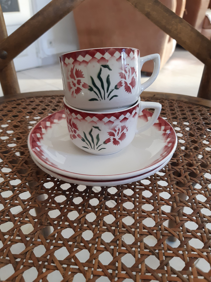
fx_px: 211
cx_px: 106
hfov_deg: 53.1
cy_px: 141
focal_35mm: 26
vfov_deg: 67.3
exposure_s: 1/60
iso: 125
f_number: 1.7
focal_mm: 3.92
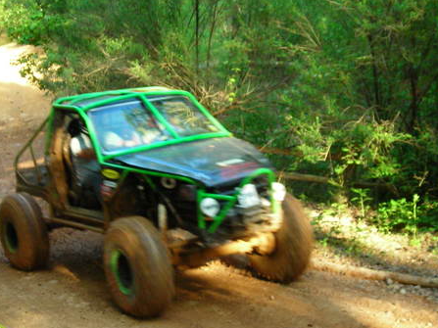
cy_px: 190
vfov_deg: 21.6
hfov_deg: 28.6
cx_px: 214
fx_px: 860
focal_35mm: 68
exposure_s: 1/96.4
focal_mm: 6.3
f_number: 3.2
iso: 149
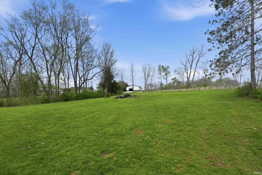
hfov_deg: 100.4
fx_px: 109
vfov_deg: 77.3
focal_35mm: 15
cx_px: 131
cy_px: 88
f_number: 5
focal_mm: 10
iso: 800
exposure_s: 1/4000
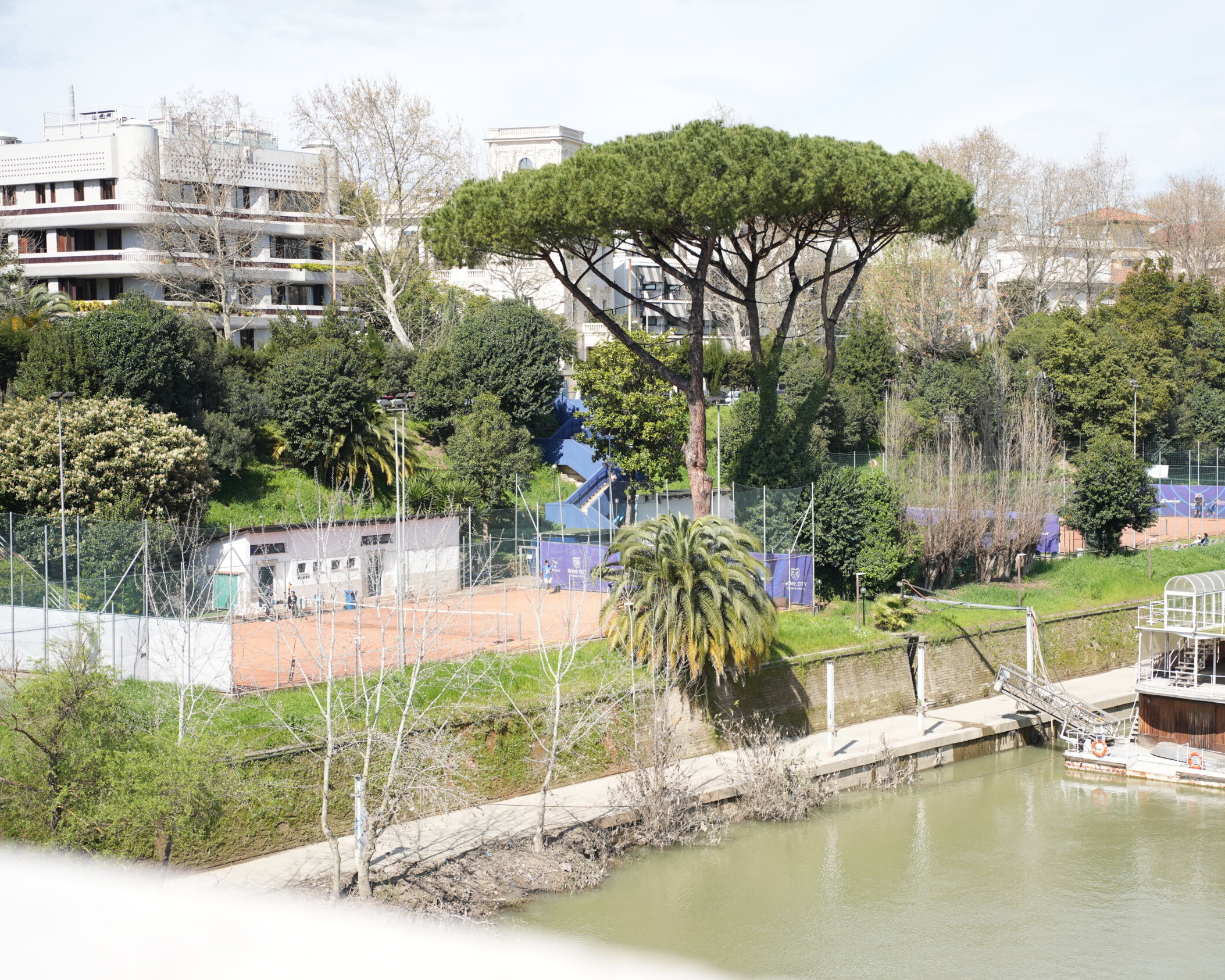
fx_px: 2357
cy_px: 492
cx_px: 706
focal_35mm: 65
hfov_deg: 29.1
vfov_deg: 23.5
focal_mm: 57
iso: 200
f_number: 2.8
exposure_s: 1/2000
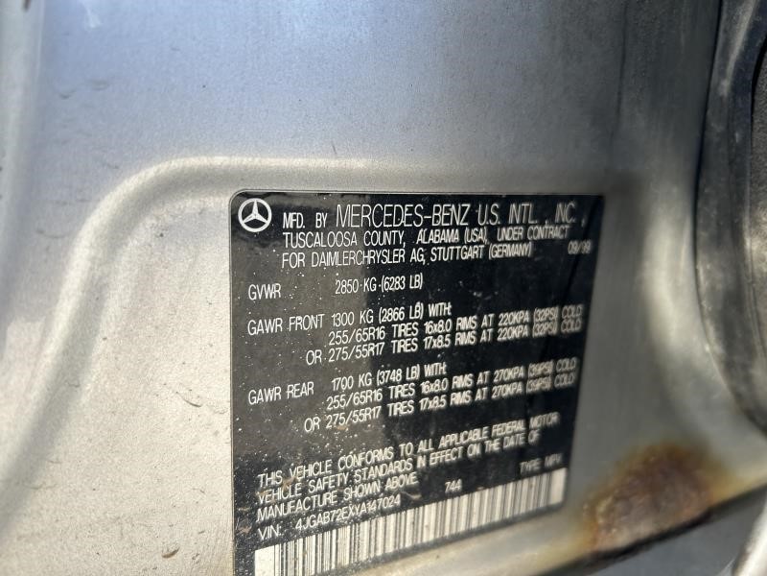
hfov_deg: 67.3
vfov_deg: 53.1
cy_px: 288
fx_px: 576
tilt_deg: -12.0
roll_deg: +1.0
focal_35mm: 26
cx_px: 384
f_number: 1.5
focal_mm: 5.7
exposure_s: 1/346
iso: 50
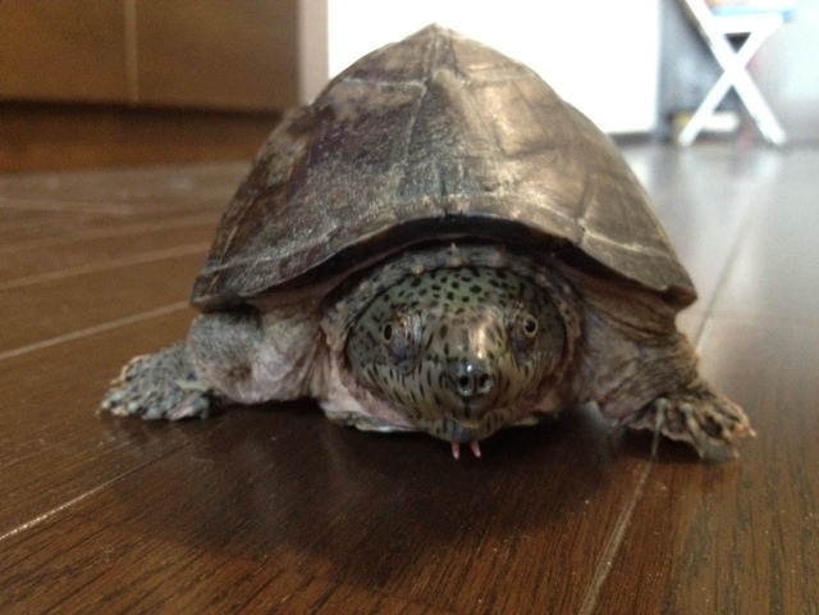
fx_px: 828
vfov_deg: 40.7
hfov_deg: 52.6
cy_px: 308
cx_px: 410
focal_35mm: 35
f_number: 2.4
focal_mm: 4.28
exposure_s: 1/15
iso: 640
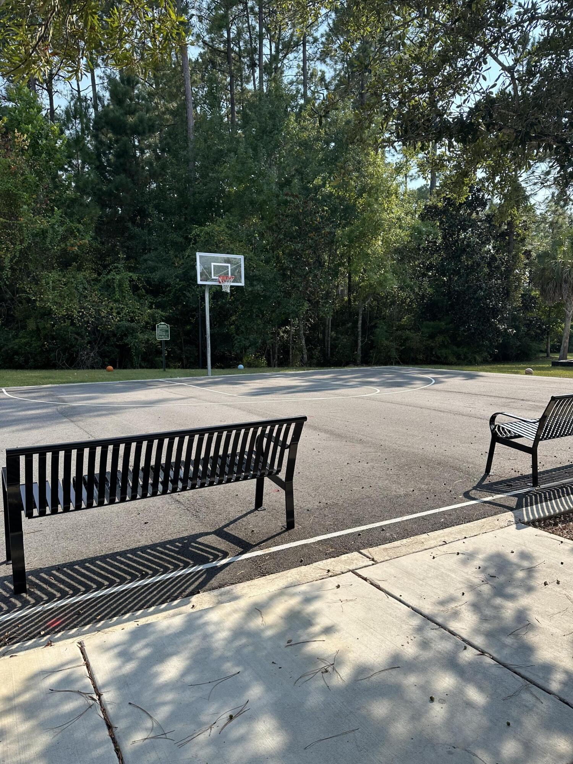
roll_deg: +0.8
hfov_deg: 56.8
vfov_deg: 71.6
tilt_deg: -4.2
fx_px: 530
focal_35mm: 24
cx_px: 286
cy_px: 382
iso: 80
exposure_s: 1/2410
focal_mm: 6.86
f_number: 1.78
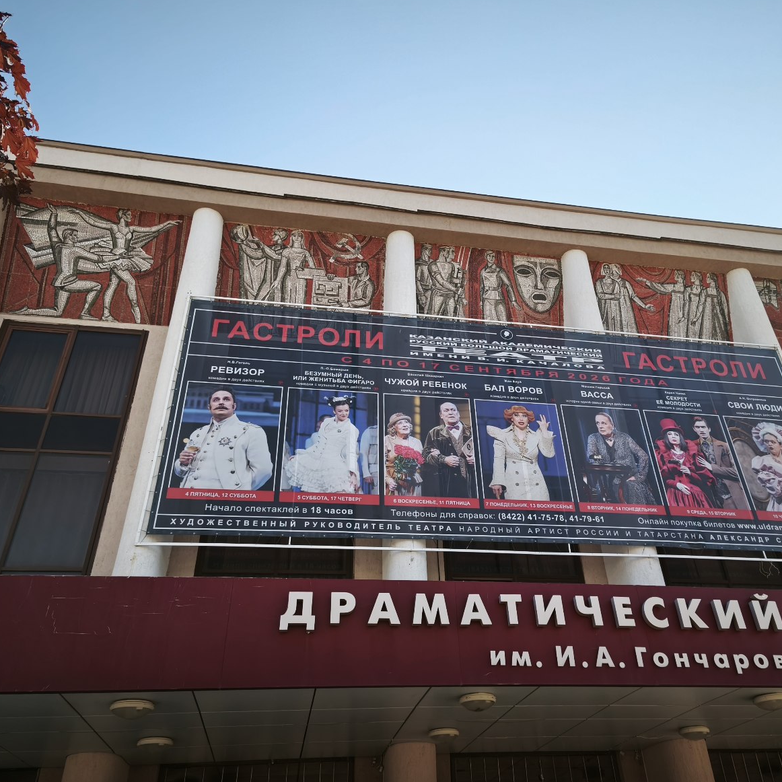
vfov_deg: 57.3
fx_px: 716
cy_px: 383
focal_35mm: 28
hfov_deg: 57.1
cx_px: 444
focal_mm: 5.35
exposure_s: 1/367
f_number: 1.7
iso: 80
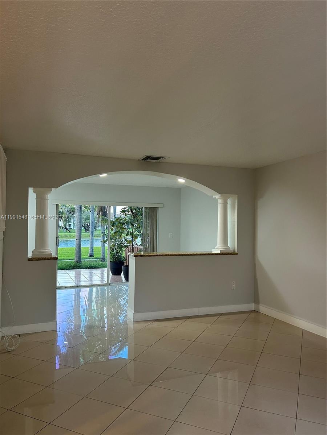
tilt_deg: -0.4
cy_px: 218
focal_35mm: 26
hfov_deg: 53.1
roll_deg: -0.7
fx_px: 327
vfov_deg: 67.3
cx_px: 164
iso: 160
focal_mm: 5.7
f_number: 1.5
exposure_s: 1/60
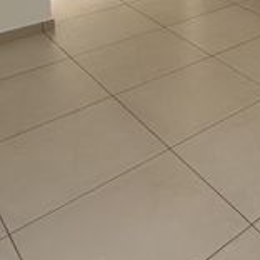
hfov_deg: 25.2
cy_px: -120
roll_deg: -1.9
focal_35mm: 56
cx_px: 361
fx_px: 476
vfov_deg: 24.5
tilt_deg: -5.9
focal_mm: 2.22
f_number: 2.2
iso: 64
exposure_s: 1/679
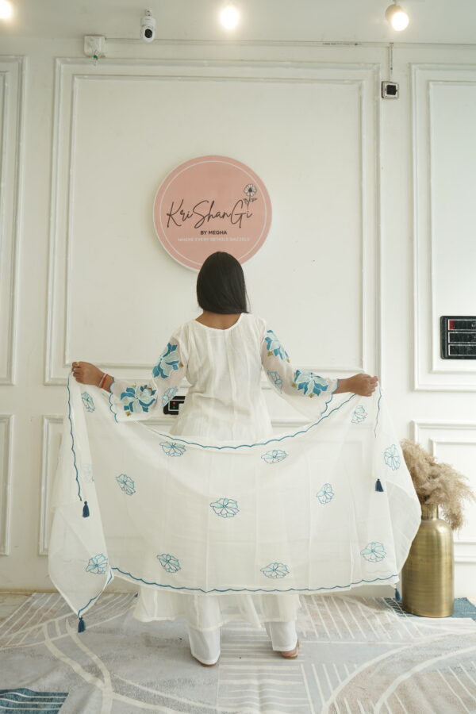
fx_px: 615
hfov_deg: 42.3
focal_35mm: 31
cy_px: 357
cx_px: 238
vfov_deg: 60.3
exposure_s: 1/100
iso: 250
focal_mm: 31
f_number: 6.3
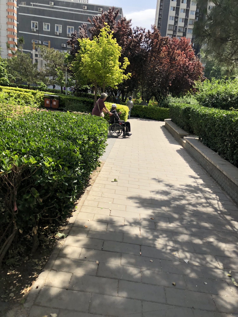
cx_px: 119
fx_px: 257
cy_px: 158
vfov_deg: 63.4
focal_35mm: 28
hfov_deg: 49.7
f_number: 1.8
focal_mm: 4
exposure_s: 1/1499
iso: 20
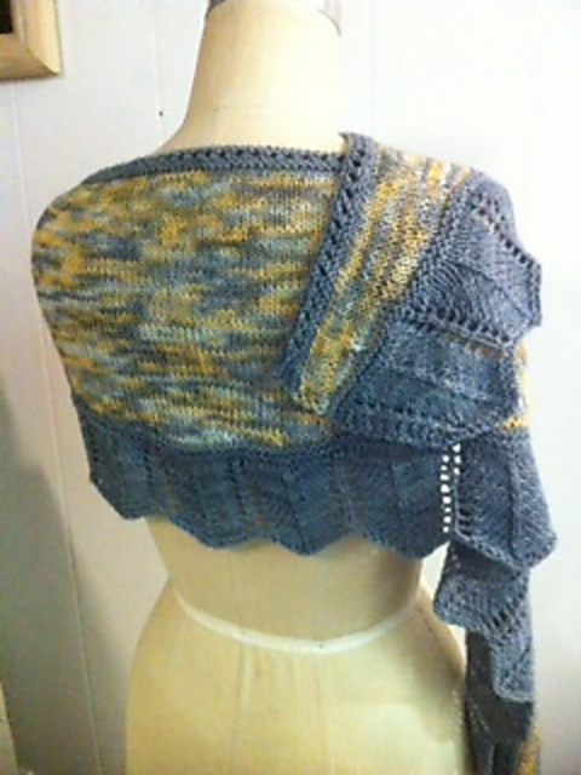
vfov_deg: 52.6
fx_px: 783
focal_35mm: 35
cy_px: 388
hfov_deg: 40.7
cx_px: 290
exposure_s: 1/15
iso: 800
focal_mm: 3.85
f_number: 2.8
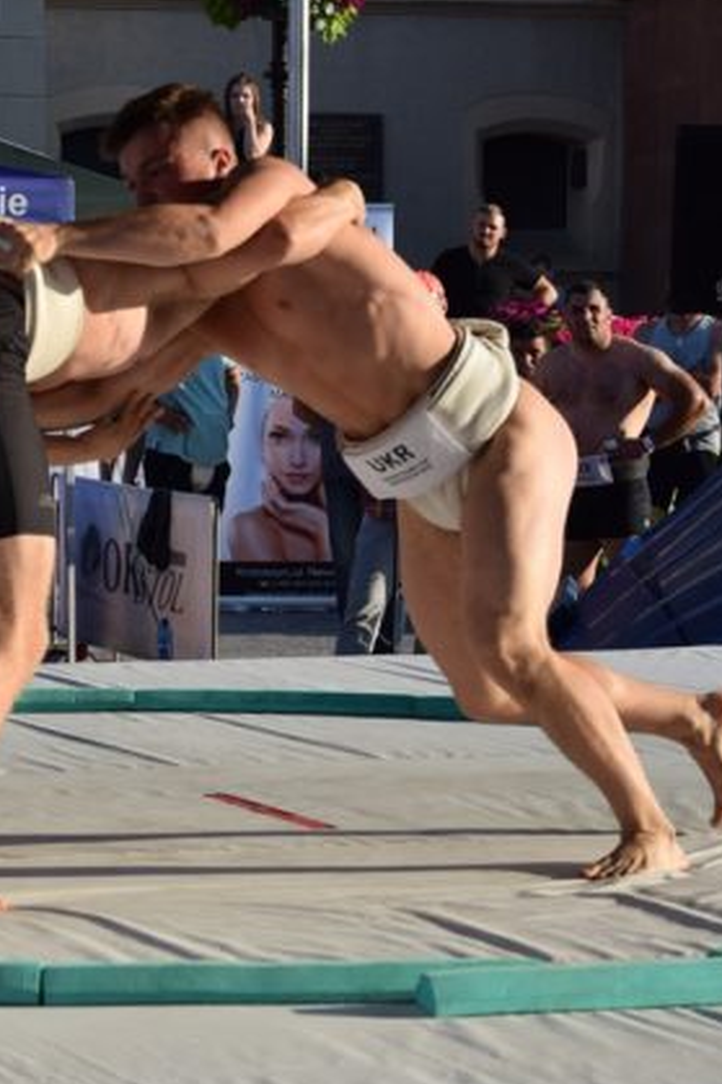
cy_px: 476
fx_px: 4305
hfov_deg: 9.6
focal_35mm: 143
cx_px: 199
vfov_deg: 14.4
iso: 400
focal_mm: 52
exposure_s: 1/1600
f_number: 5.6
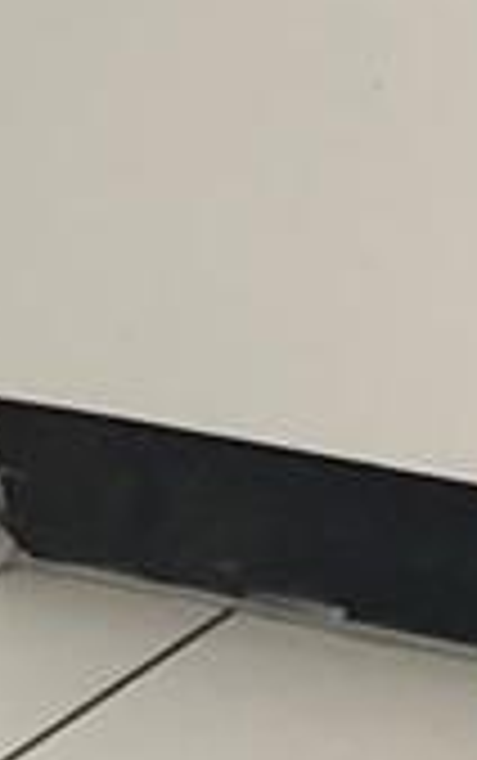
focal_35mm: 281
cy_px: -1565
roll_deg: +1.4
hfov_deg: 4.6
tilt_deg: -3.6
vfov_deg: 6.7
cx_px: 1116
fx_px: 5830
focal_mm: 4
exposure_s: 1/40
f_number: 1.8
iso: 20
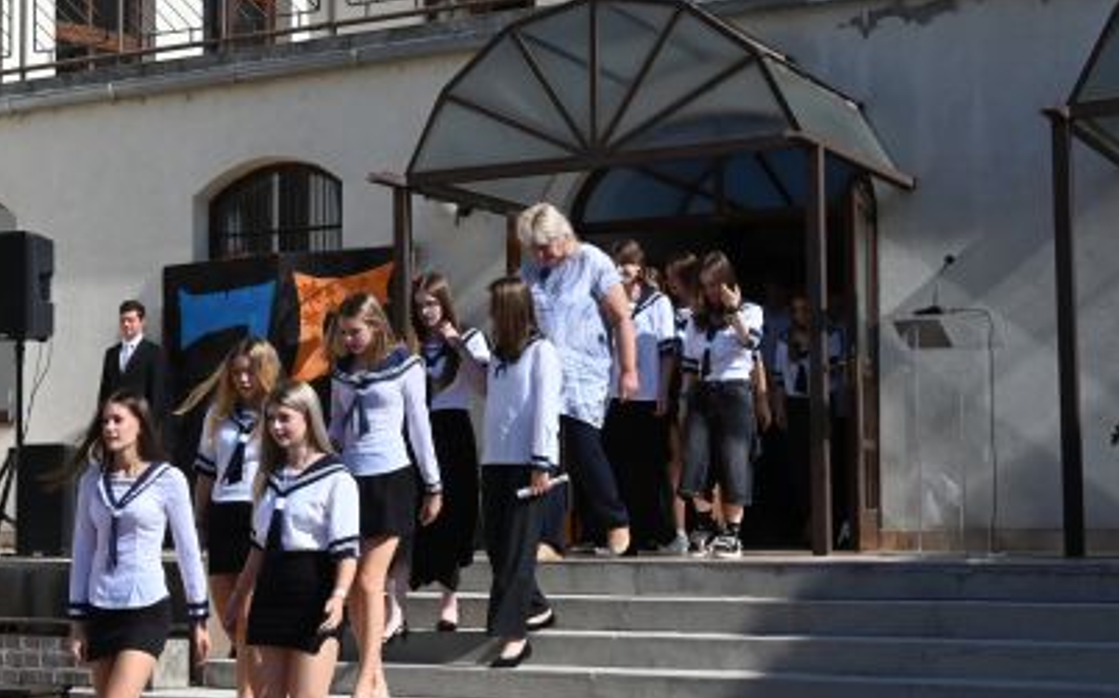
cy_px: 403
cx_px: 209
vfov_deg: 18.8
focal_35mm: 69
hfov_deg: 29.1
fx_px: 2104
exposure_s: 1/1250
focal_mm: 34
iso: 1600
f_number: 18
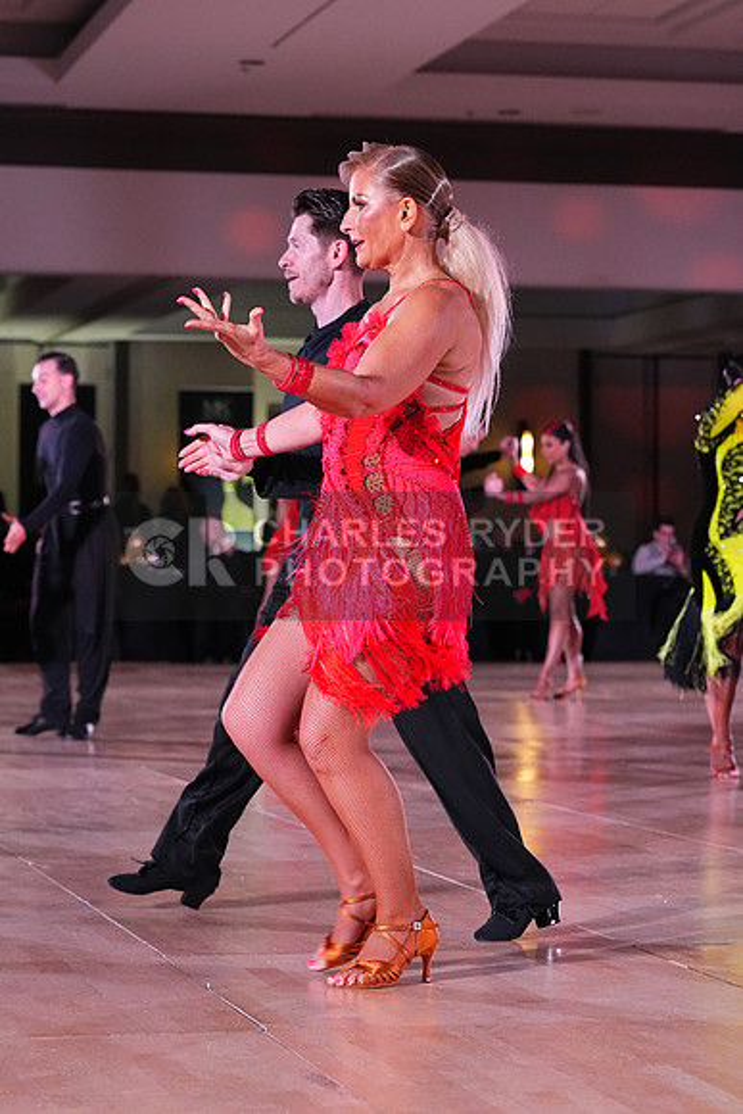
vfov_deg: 21.7
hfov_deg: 14.6
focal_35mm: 94
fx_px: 2908
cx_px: 372
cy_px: 557
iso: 8000
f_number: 5.6
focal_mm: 94
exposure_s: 1/320
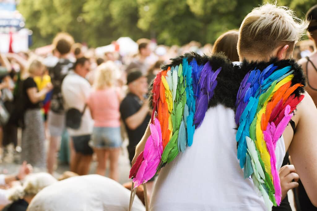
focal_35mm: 80
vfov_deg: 17.1
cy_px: 106
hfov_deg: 25.4
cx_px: 158
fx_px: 704
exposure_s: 1/60
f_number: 5.6
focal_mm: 80
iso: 250
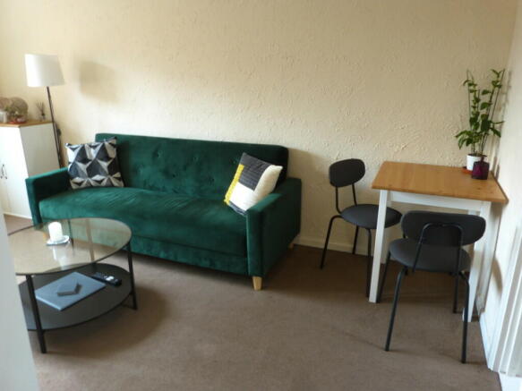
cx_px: 261
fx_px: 377
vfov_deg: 54.9
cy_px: 196
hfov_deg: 69.4
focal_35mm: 25
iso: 100
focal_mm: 4.5
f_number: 3.2
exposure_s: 1/8
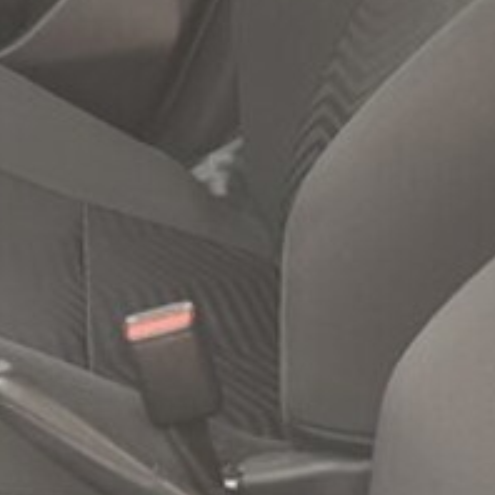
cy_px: 382
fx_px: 1925
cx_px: -208
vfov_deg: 14.6
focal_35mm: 119
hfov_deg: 13.9
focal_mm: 4.3
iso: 40
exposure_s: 1/50
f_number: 1.7
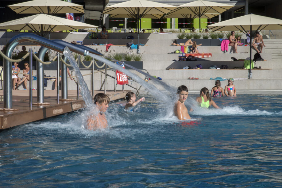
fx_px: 611
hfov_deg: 26.0
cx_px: 133
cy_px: 98
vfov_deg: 17.5
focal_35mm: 78
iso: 100
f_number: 22
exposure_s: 1/90
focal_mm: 70
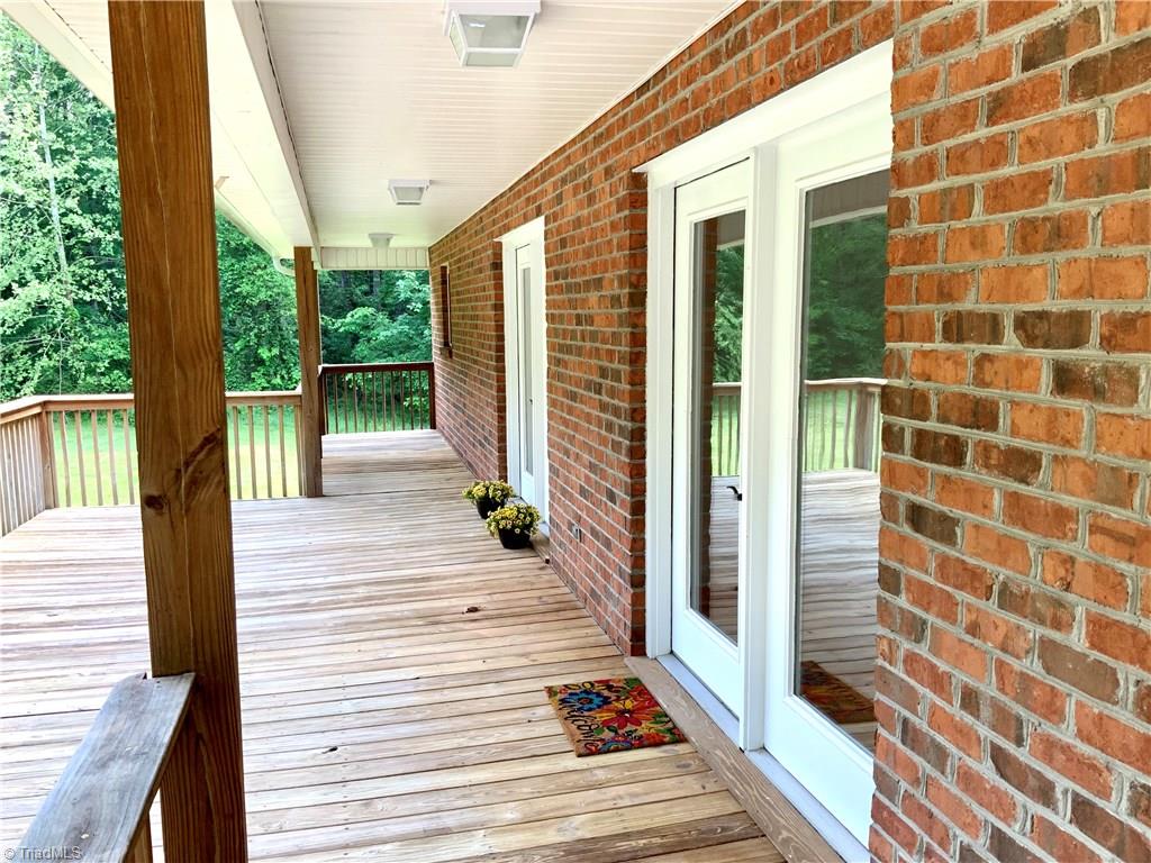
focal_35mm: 29
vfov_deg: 48.2
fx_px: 964
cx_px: 576
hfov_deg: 61.7
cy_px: 432
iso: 20
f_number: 1.8
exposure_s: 1/122
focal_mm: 3
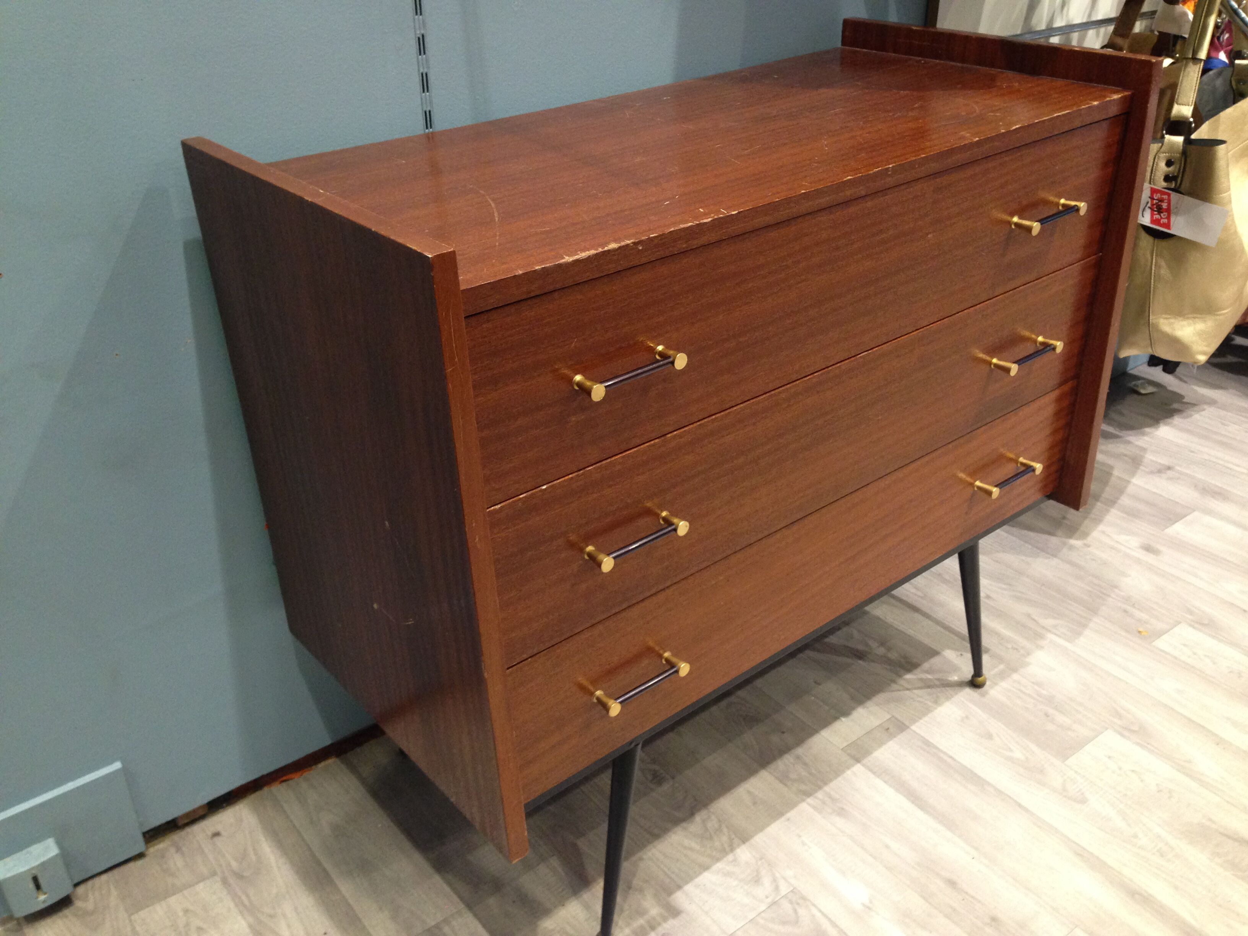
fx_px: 1190
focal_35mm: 33
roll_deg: +2.0
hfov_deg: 55.4
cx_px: 624
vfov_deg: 42.9
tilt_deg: -29.9
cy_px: 468
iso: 200
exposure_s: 1/20
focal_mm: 4.12
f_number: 2.4
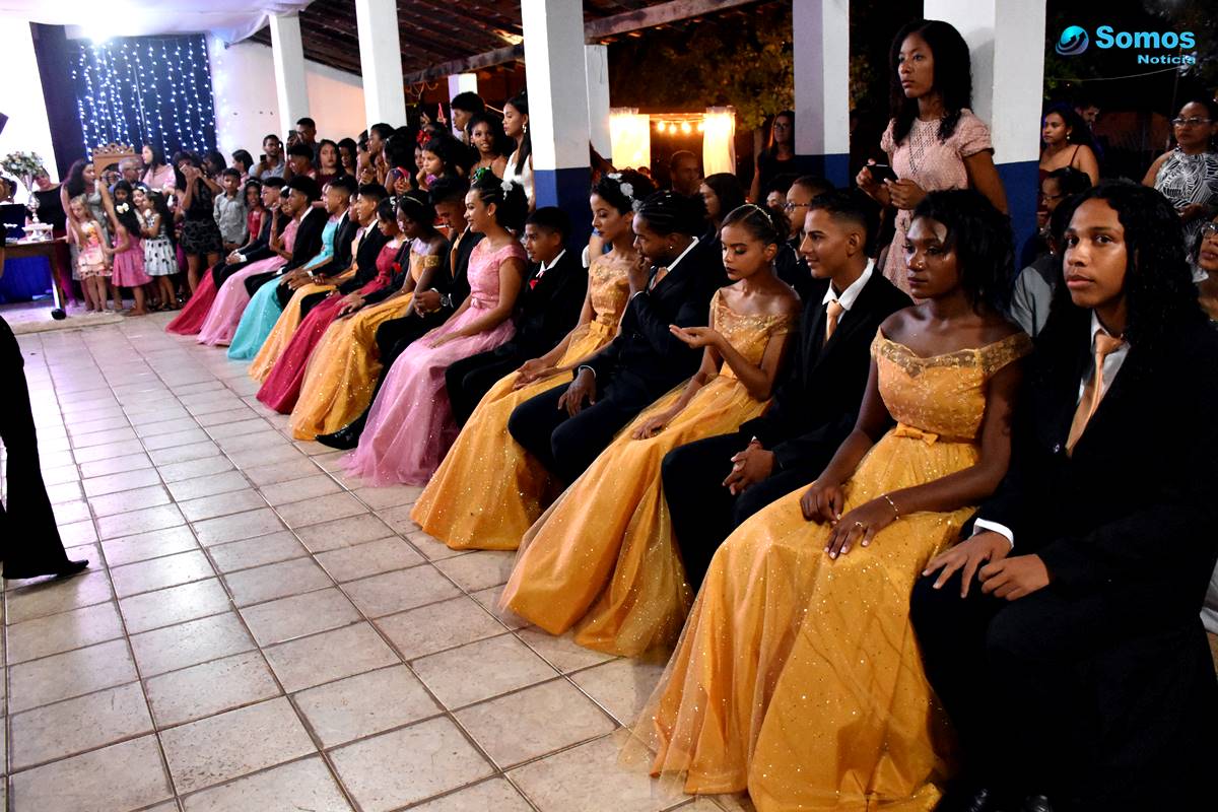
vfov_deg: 43.6
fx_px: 1015
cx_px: 609
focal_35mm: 30
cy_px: 406
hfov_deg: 61.9
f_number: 3.5
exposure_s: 1/100
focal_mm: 20
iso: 8000
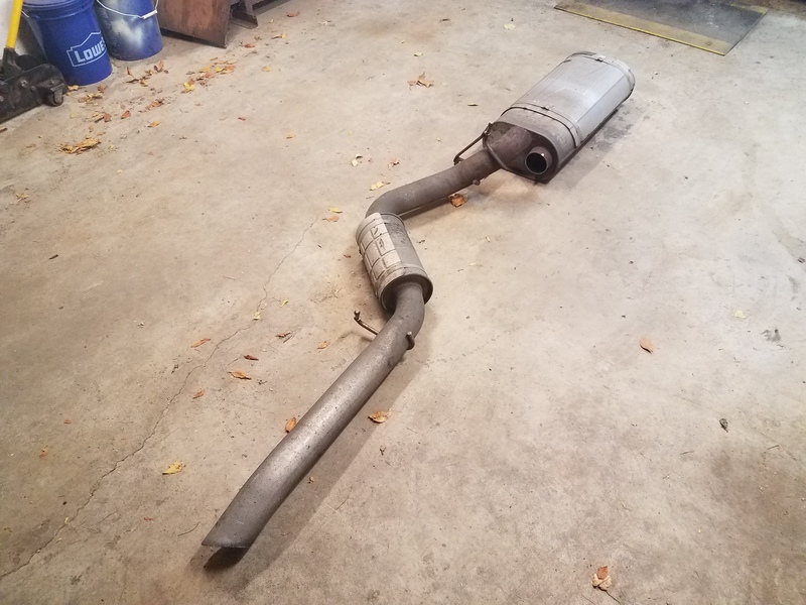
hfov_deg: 67.3
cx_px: 403
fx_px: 605
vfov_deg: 53.1
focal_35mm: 26
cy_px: 302
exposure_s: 1/20
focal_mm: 4.2
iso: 250
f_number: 1.7
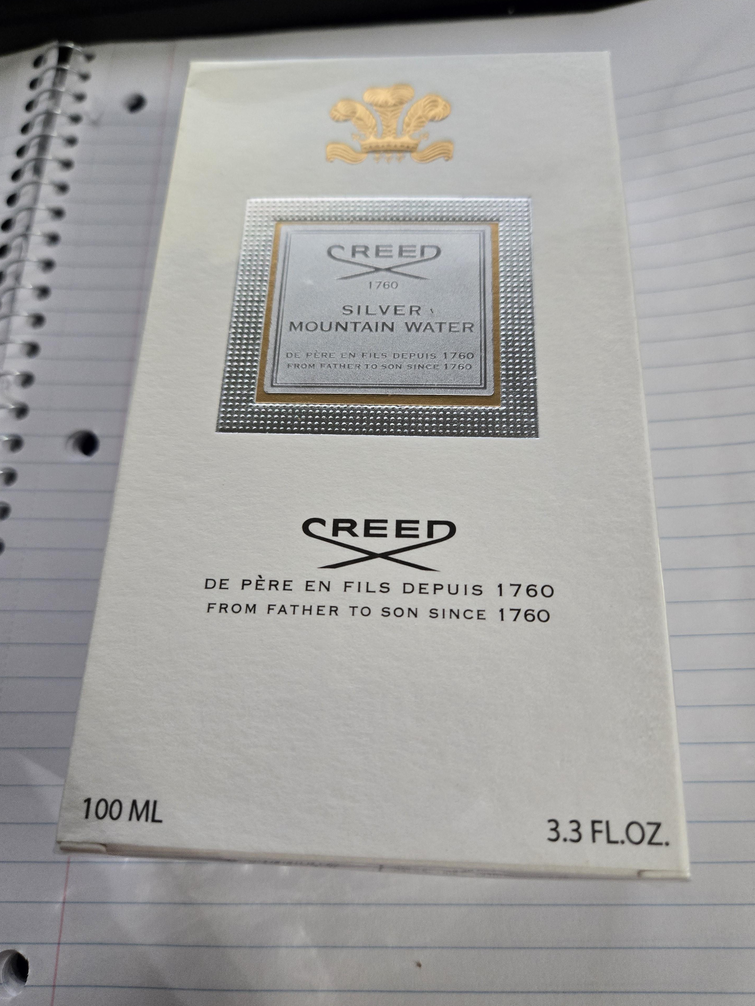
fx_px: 698
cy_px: 501
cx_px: 371
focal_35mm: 24
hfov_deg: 56.8
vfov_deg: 71.6
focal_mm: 5.4
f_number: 1.8
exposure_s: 1/120
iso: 640
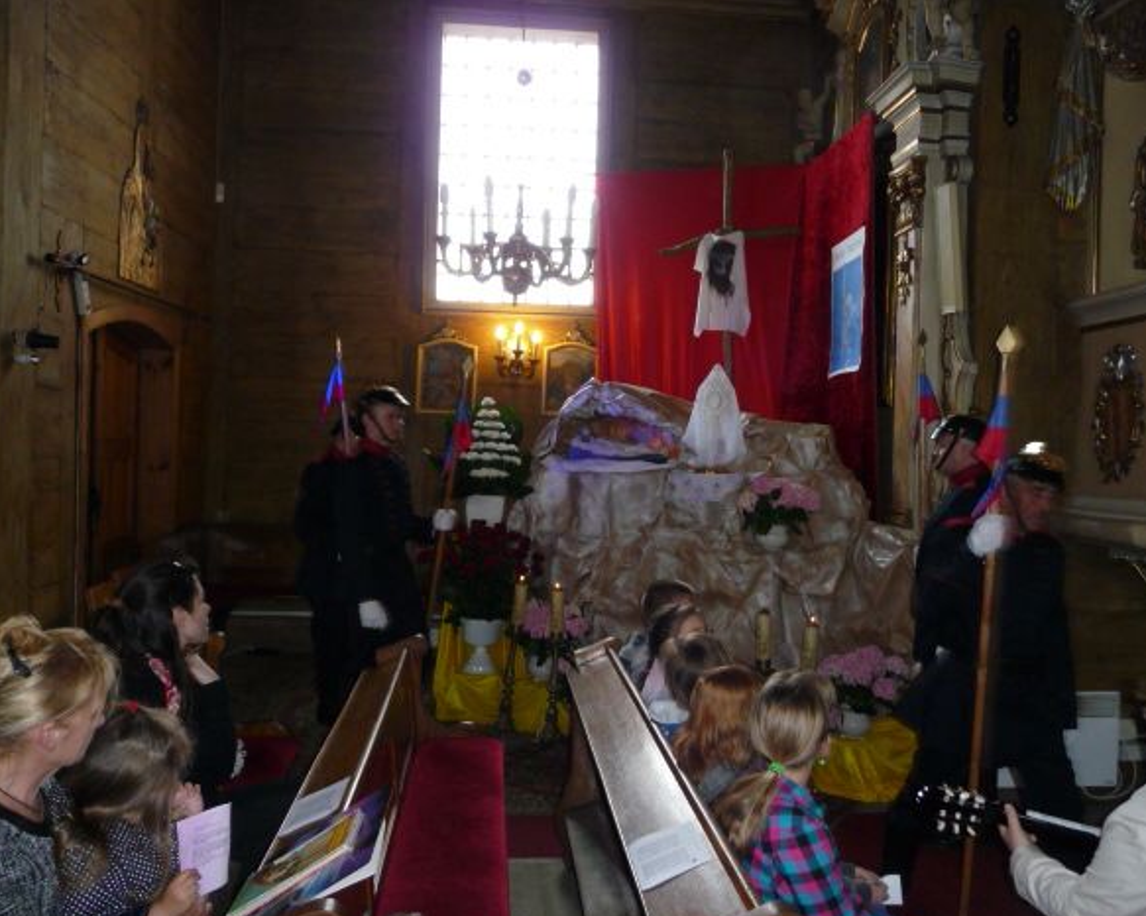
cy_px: 470
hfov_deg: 58.7
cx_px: 609
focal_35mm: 30
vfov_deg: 48.5
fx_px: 1017
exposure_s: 1/30
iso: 250
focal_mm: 4.7
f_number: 3.3
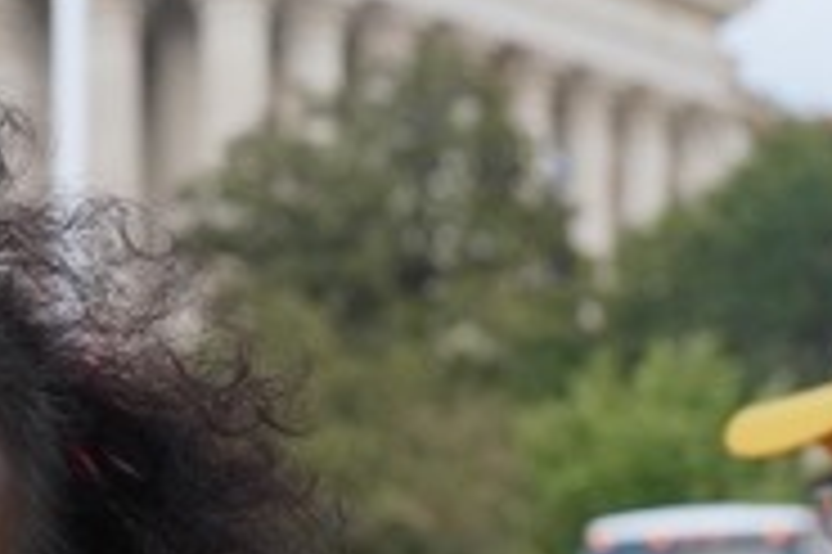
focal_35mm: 171
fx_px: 3951
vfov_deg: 7.9
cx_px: -85
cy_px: 822
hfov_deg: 11.8
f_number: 3.5
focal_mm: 27
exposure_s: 1/250
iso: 1250
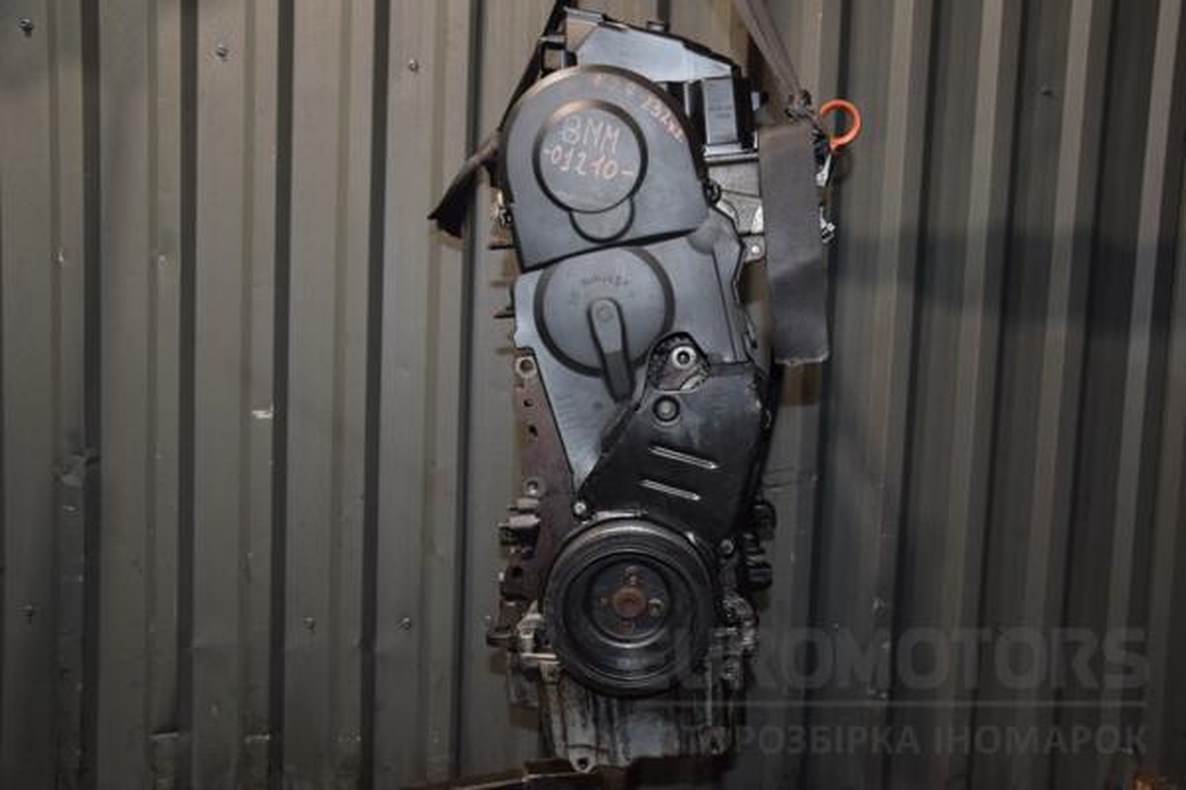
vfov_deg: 36.9
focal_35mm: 36
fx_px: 1186
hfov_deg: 53.1
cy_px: 395
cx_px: 593
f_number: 5
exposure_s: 1/60
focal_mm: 24
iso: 800
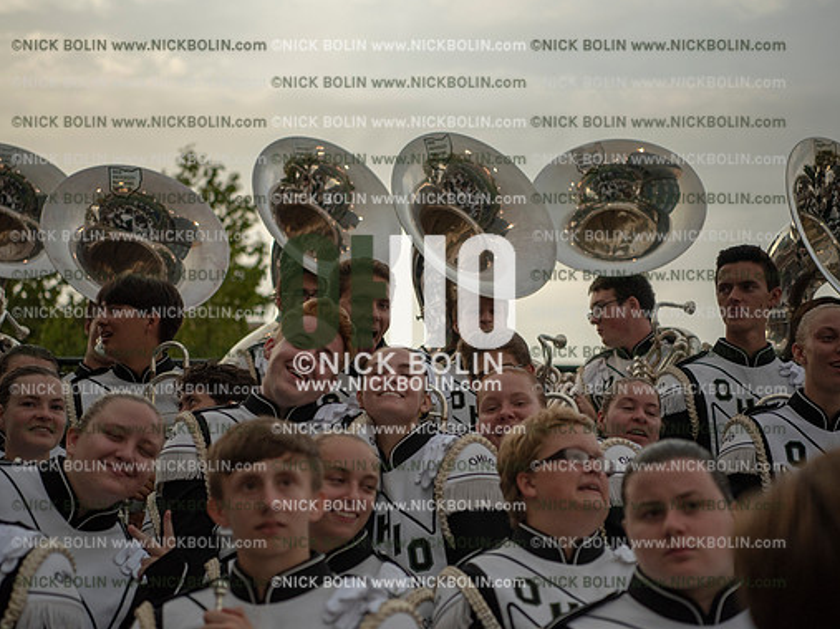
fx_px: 1868
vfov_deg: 19.1
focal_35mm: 77
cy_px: 314
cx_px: 398
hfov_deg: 25.3
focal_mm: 70
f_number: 3.2
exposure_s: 1/4000
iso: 800
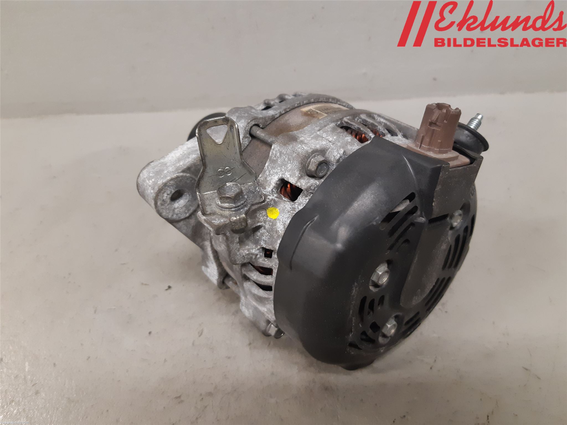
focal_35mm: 26
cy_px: 212
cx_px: 284
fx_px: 426
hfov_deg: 67.3
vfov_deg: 53.1
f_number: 1.7
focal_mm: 3.93
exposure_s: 1/50
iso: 200
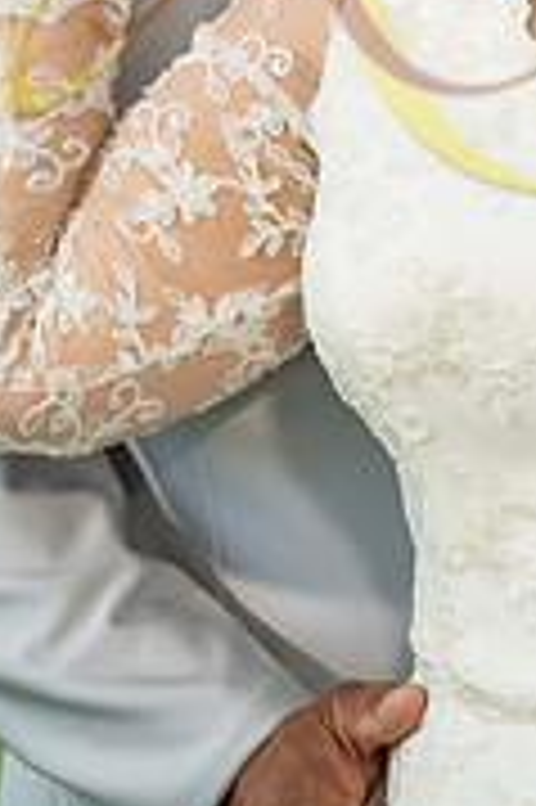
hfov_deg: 6.1
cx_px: 491
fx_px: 5012
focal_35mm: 224
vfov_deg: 9.1
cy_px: -135
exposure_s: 1/500
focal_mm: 89
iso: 500
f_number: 4
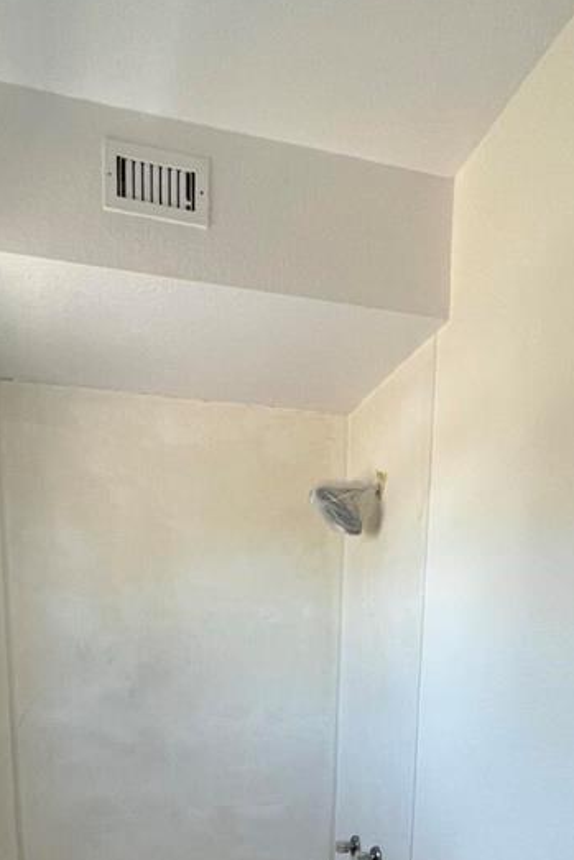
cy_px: 832
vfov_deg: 50.5
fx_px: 741
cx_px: 286
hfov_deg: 42.4
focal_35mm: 31
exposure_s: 1/120
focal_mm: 1.57
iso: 80
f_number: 1.8
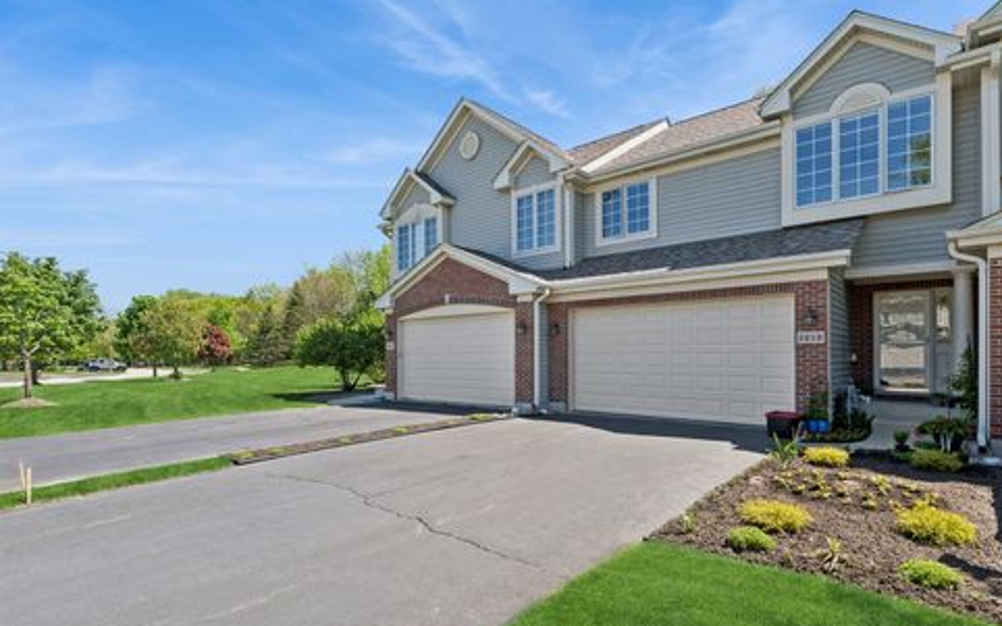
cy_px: 339
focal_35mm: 18
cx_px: 518
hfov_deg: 91.1
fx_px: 491
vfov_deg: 64.9
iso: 200
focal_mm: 17
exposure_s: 1/250
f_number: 11
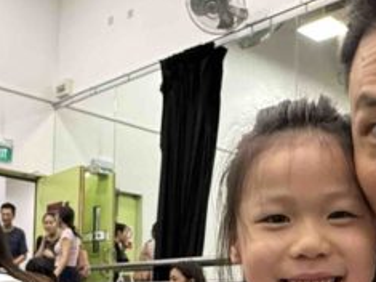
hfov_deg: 31.6
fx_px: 662
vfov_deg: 23.1
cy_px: 277
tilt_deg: +4.1
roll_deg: -1.3
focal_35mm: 61
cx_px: 152
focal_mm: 2.22
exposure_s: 1/50
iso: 320
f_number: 2.2
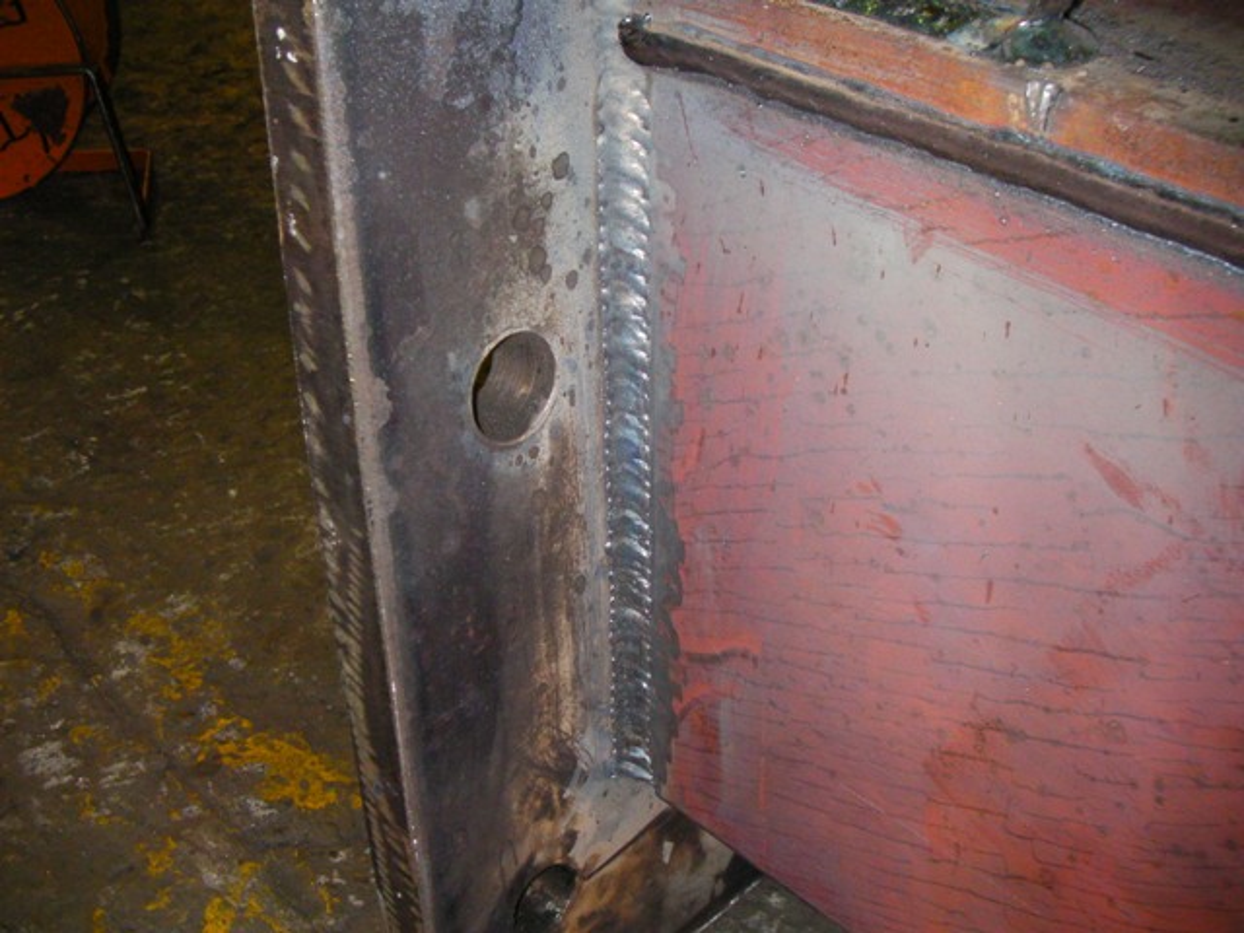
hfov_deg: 49.0
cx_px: 622
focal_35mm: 38
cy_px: 466
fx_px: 1366
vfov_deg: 37.7
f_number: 3.5
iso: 200
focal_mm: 6.3
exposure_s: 1/30
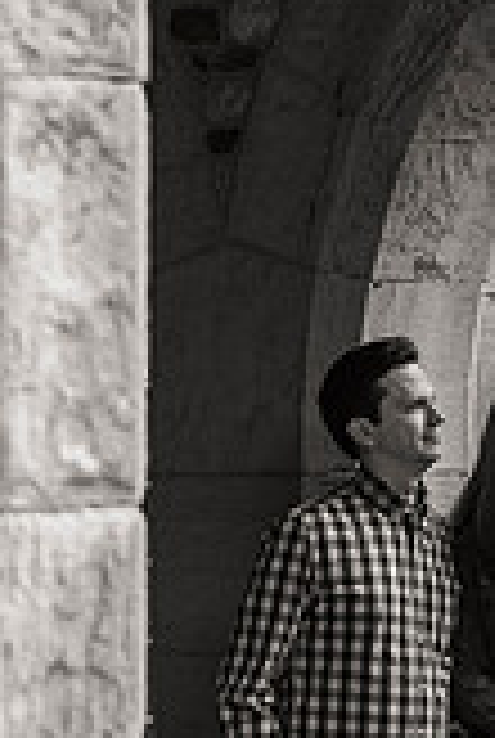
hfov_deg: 6.3
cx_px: 603
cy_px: 410
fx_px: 4498
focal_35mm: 219
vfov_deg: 9.4
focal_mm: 80
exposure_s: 1/250
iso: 800
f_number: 4
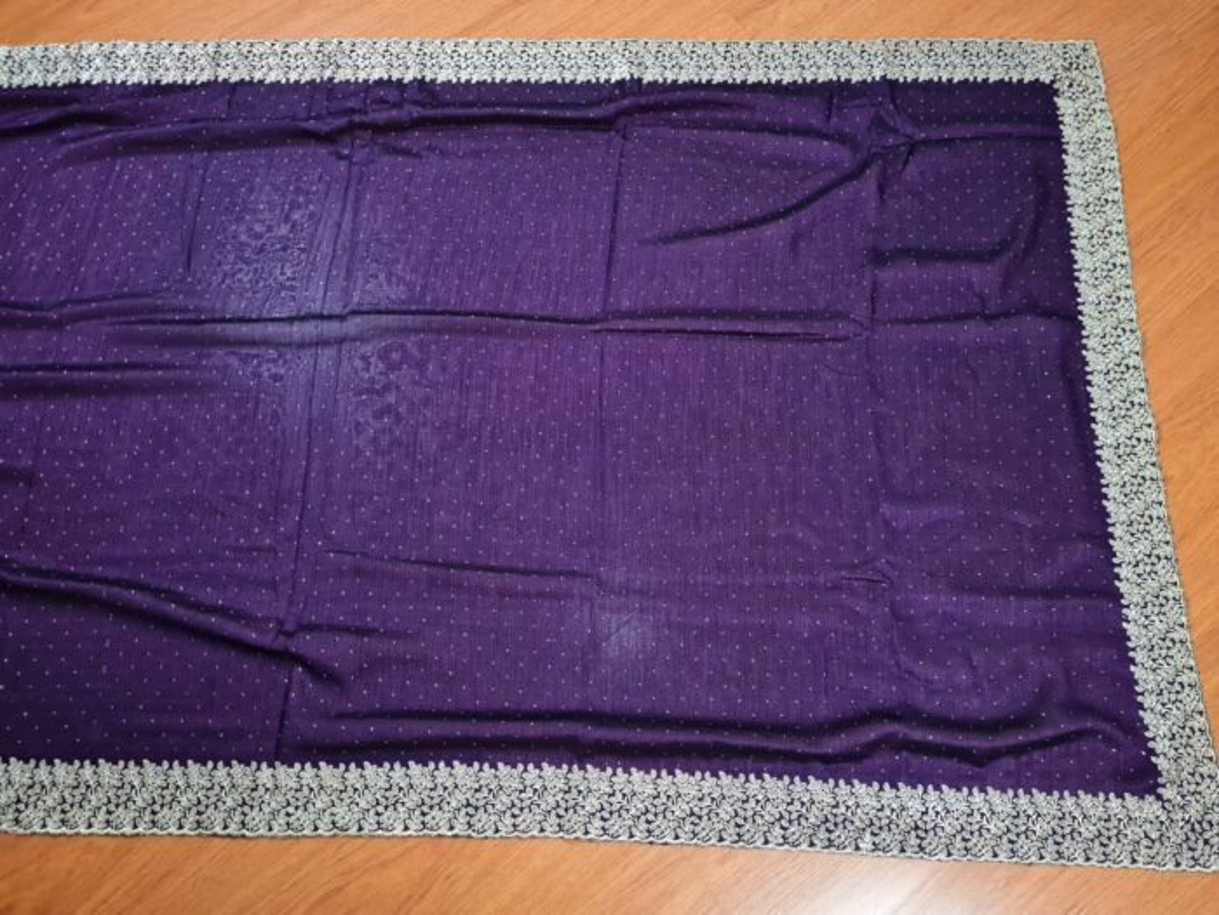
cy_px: 458
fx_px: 916
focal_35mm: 26
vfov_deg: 53.1
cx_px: 610
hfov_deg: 67.3
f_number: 1.8
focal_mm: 5.4
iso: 200
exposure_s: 1/60
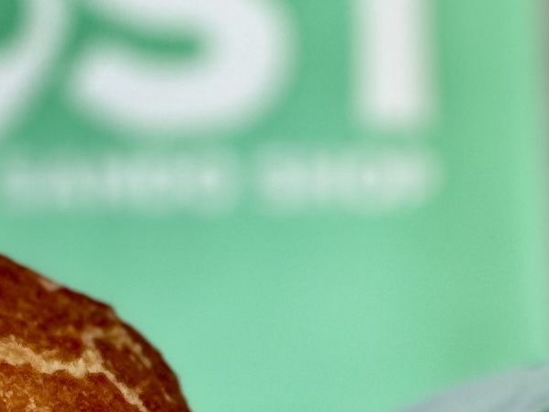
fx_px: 8234
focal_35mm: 519
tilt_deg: +2.2
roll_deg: +0.0
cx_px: -765
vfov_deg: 2.9
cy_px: 156
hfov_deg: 3.8
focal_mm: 9
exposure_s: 1/121
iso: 64
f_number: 2.8
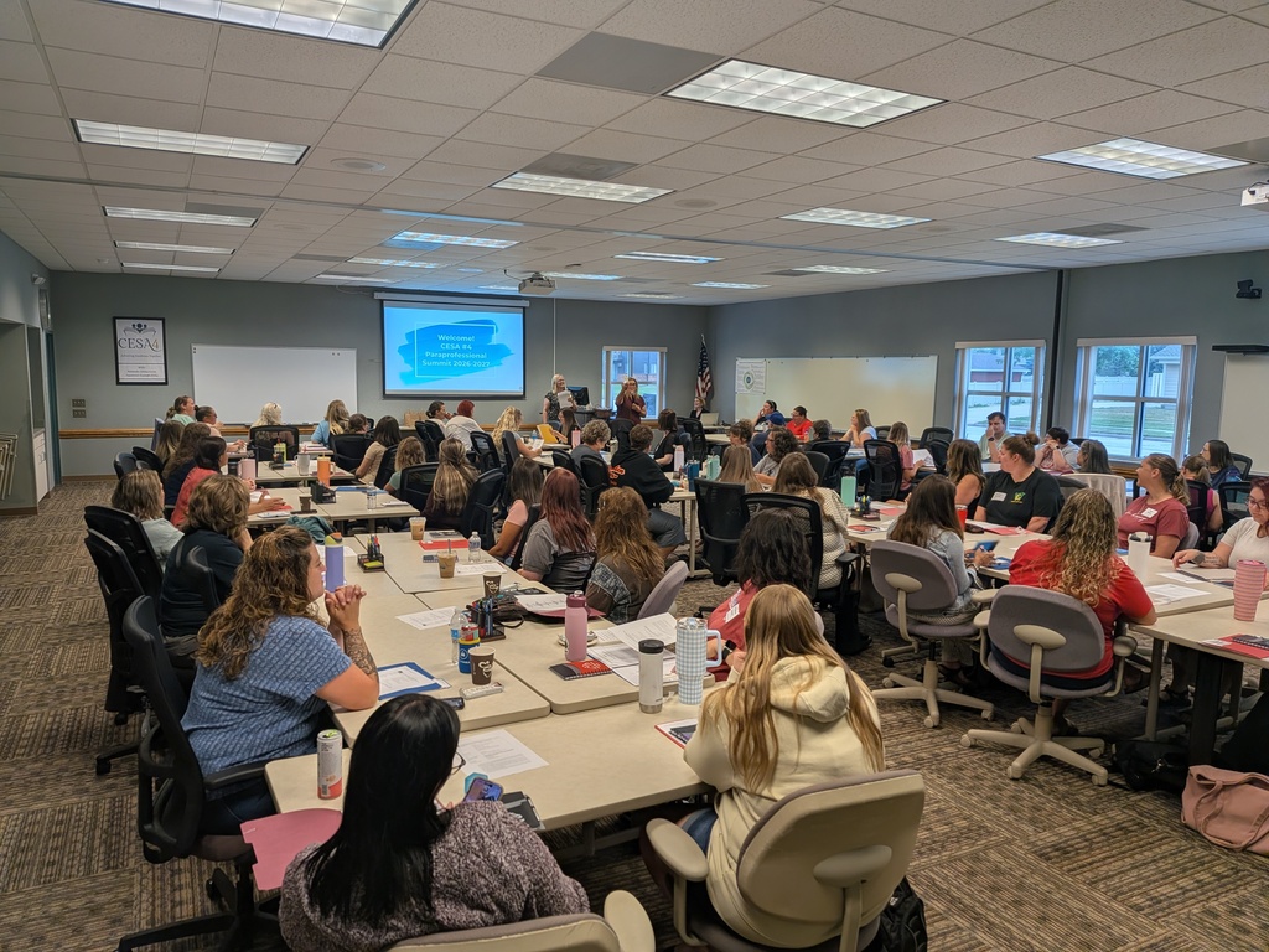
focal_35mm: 24
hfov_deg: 71.6
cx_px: 634
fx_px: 880
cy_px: 476
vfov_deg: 56.8
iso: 25
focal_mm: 4.53
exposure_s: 1/50
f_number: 1.7
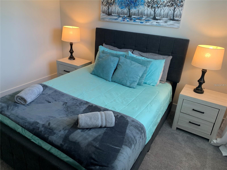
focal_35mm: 26
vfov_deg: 53.1
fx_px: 170
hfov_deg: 67.3
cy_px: 85
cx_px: 114
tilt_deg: -22.2
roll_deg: -3.8
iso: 64
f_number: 1.8
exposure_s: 1/60
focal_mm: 4.25
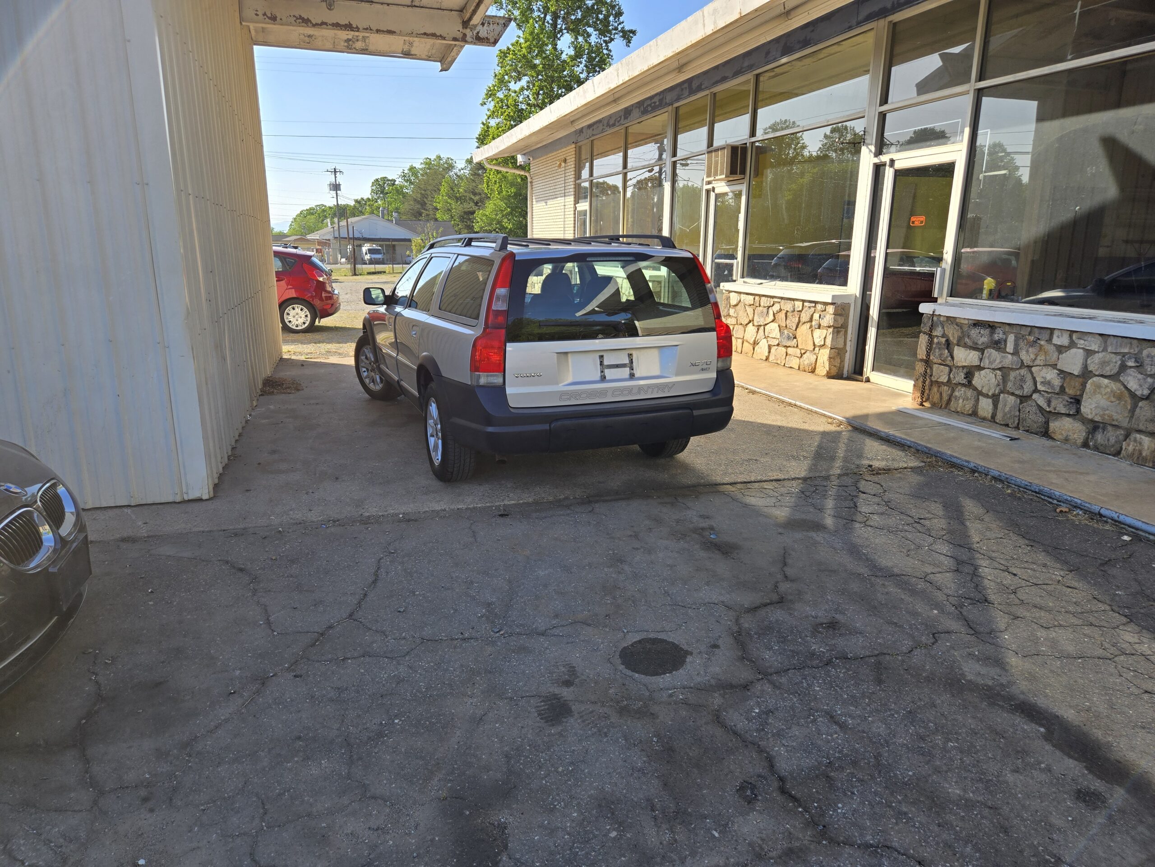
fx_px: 767
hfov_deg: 73.9
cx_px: 578
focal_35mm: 23
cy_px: 434
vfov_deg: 58.9
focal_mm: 5.4
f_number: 1.8
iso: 25
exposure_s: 1/1252
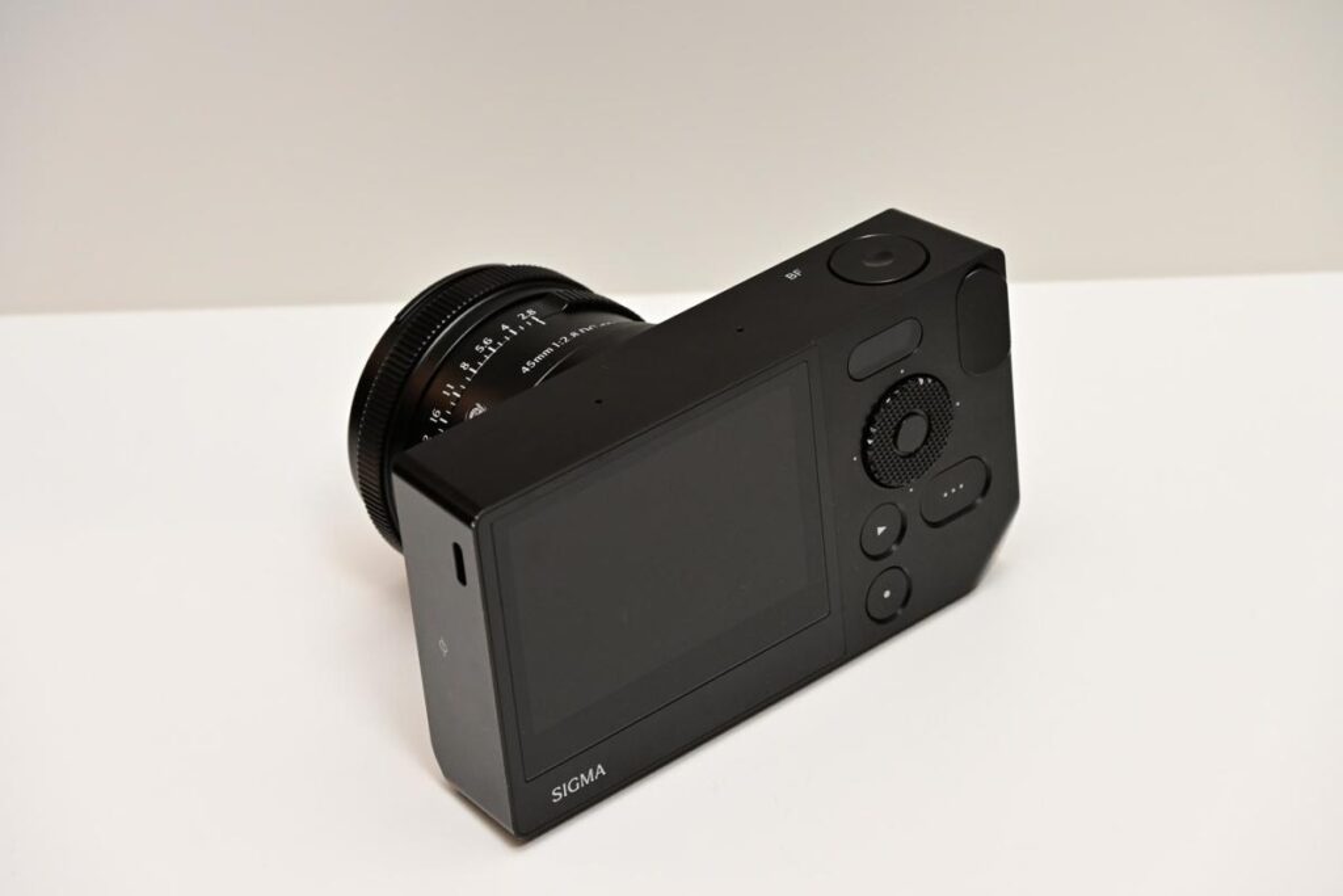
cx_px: 672
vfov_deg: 11.1
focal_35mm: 123
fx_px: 4589
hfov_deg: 16.7
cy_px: 448
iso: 800
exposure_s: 1/60
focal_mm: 82
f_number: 8
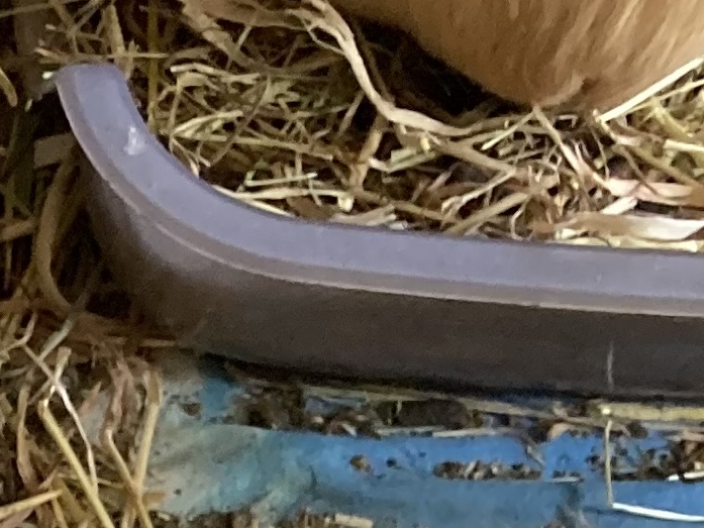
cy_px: 1289
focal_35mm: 162
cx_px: -964
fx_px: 3295
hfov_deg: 10.5
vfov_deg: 8.4
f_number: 1.8
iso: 160
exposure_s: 1/60
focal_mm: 3.99
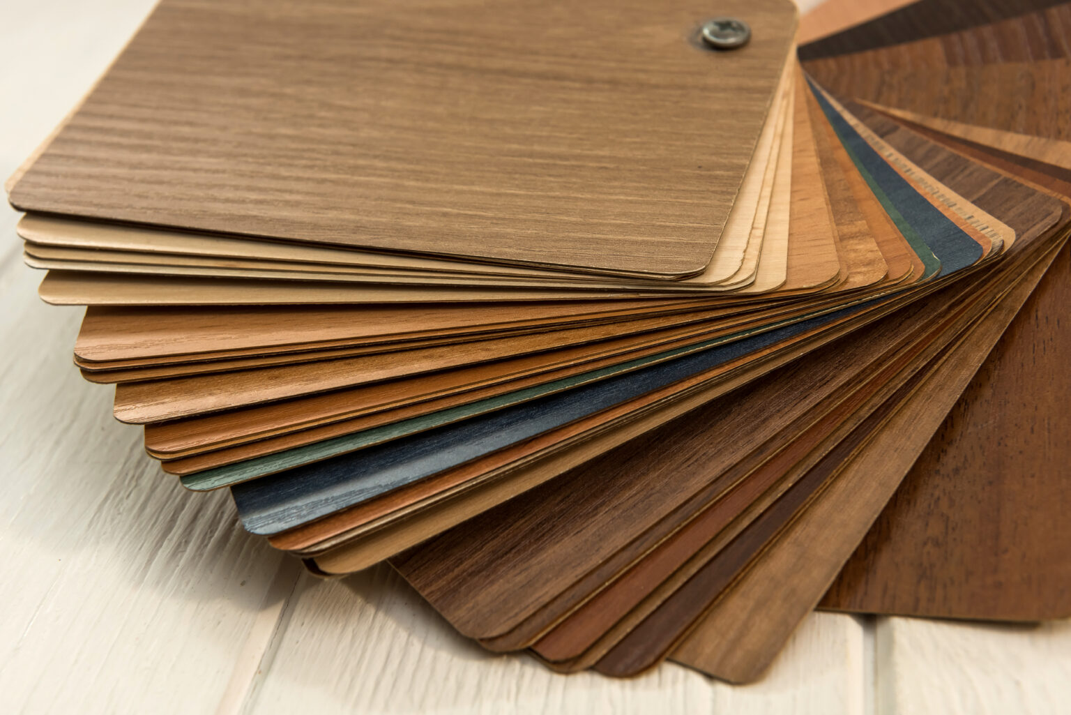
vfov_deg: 21.9
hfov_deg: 32.4
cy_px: 358
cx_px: 536
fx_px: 1845
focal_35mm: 62
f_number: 9
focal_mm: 62
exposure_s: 1/160
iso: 320
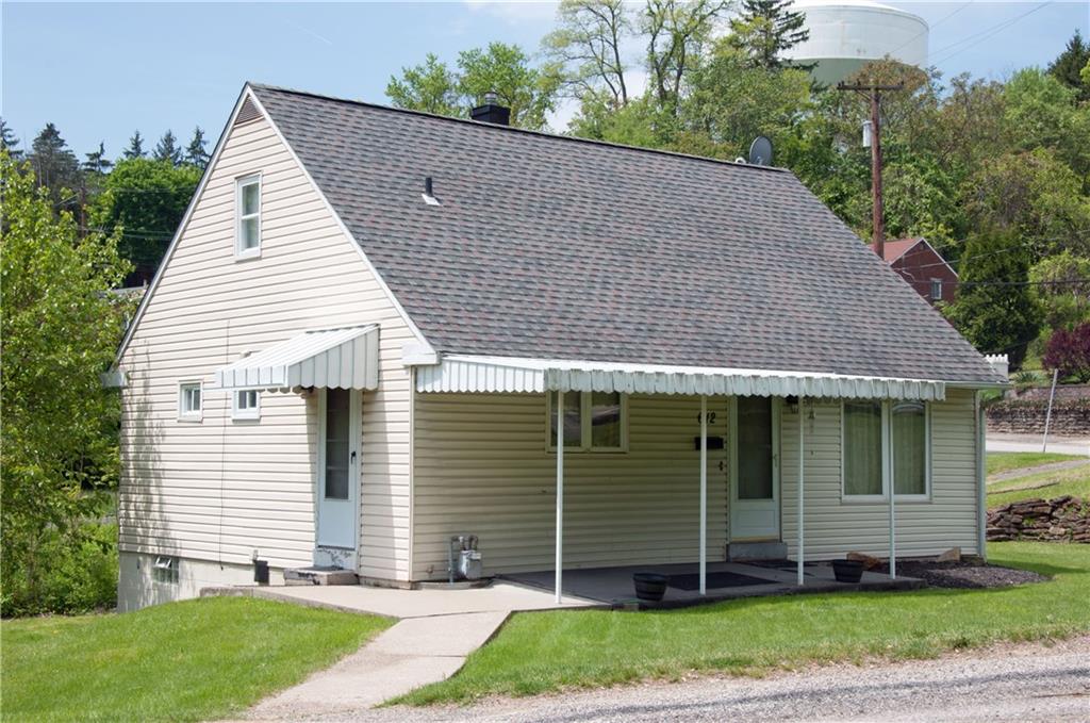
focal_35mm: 52
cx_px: 545
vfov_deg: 25.7
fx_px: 1587
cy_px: 362
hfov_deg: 37.9
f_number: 16
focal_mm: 35
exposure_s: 1/100
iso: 160
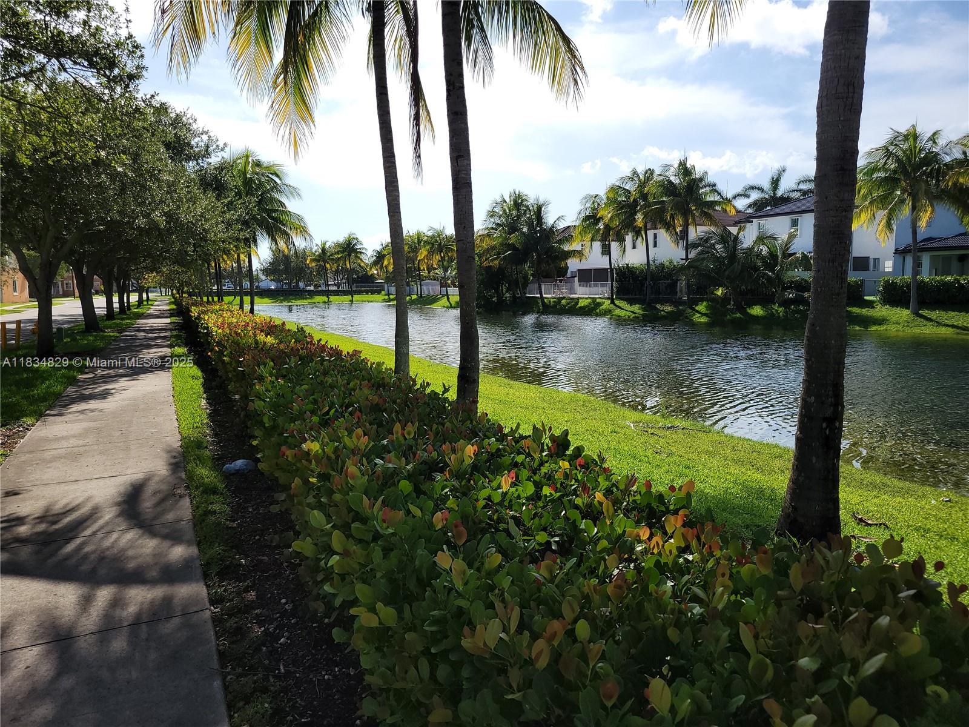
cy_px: 364
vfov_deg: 53.1
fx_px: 728
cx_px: 484
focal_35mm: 26
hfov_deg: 67.3
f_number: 1.8
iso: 40
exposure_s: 1/2450
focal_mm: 5.4
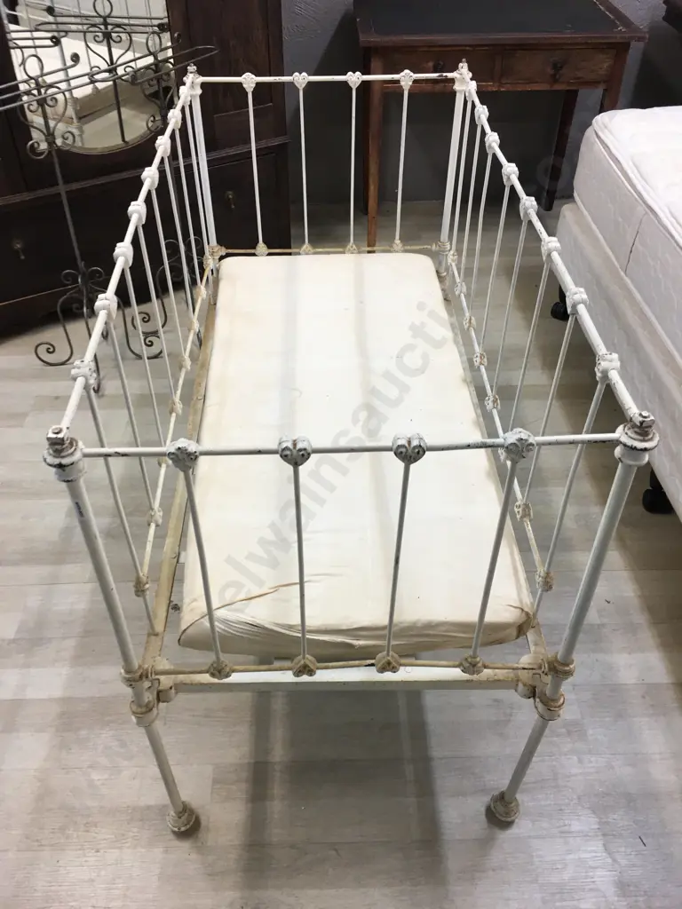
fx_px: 762
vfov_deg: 61.7
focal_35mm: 29
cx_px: 341
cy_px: 454
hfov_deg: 48.2
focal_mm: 4.15
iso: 32
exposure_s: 1/33
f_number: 2.2
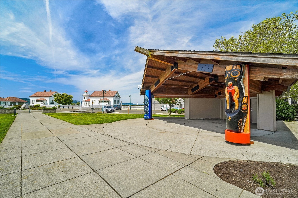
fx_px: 132
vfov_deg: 73.7
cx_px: 149
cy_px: 99
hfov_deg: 96.7
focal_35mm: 16
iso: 1600
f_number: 8
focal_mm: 16
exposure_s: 1/2000
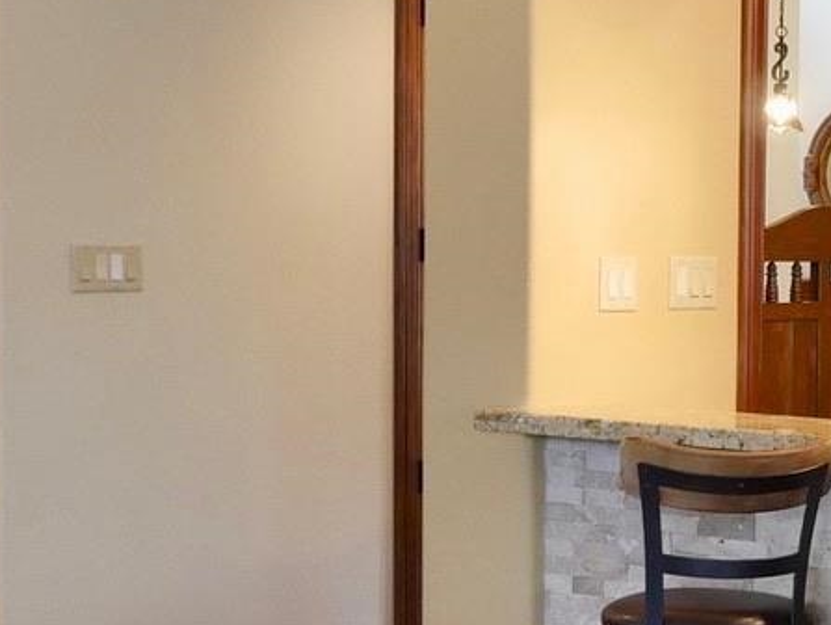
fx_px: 2859
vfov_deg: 12.4
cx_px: 788
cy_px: 480
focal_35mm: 119
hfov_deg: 16.3
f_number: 2.8
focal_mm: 13
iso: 640
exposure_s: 1/60
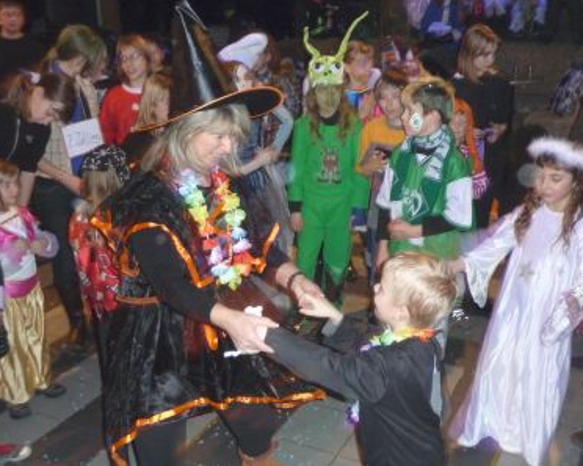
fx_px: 724
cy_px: 232
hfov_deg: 43.8
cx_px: 306
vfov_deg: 35.6
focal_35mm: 42
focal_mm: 6.7
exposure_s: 1/8
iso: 640
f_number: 3.9
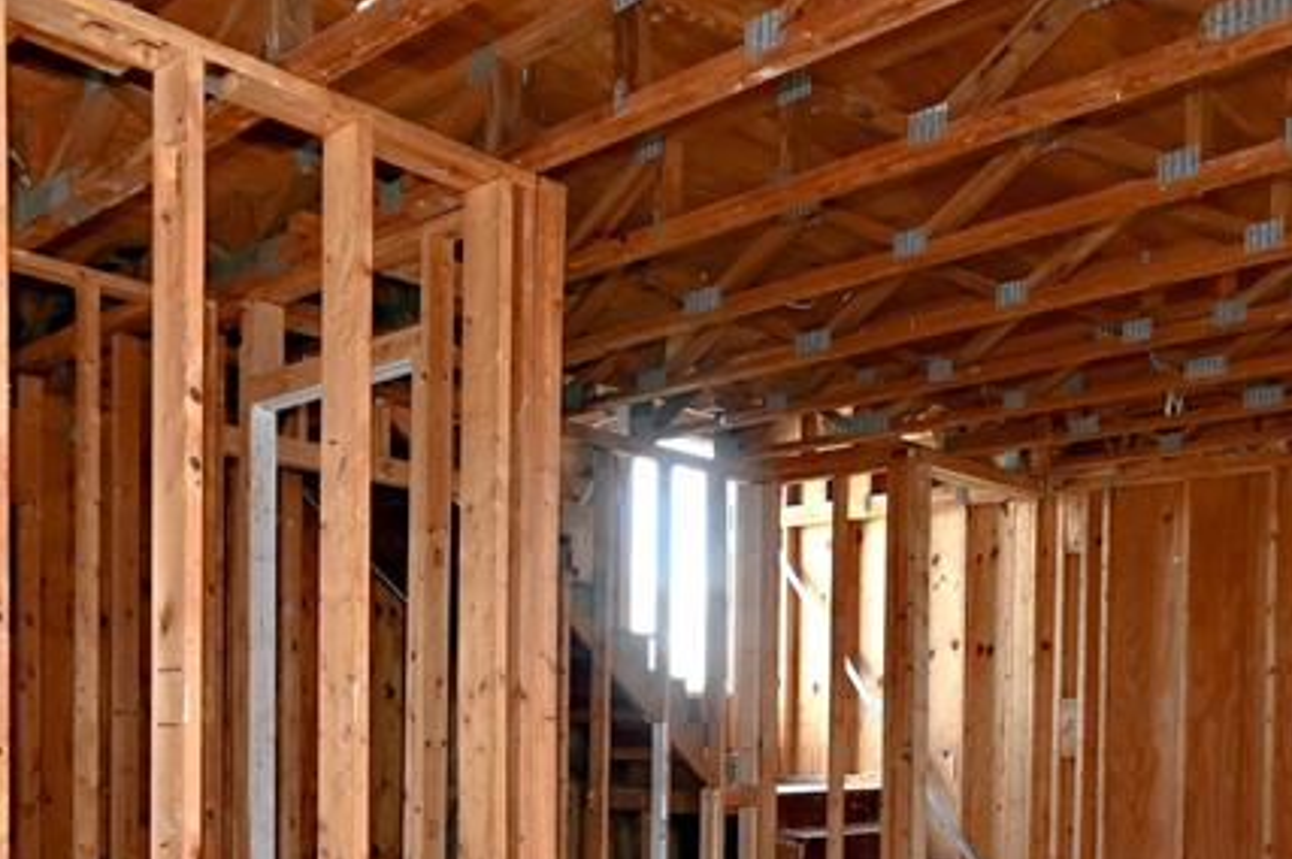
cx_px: 617
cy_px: 762
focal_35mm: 36
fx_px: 1291
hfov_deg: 53.1
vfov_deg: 34.9
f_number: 6.3
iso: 900
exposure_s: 1/60
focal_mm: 10
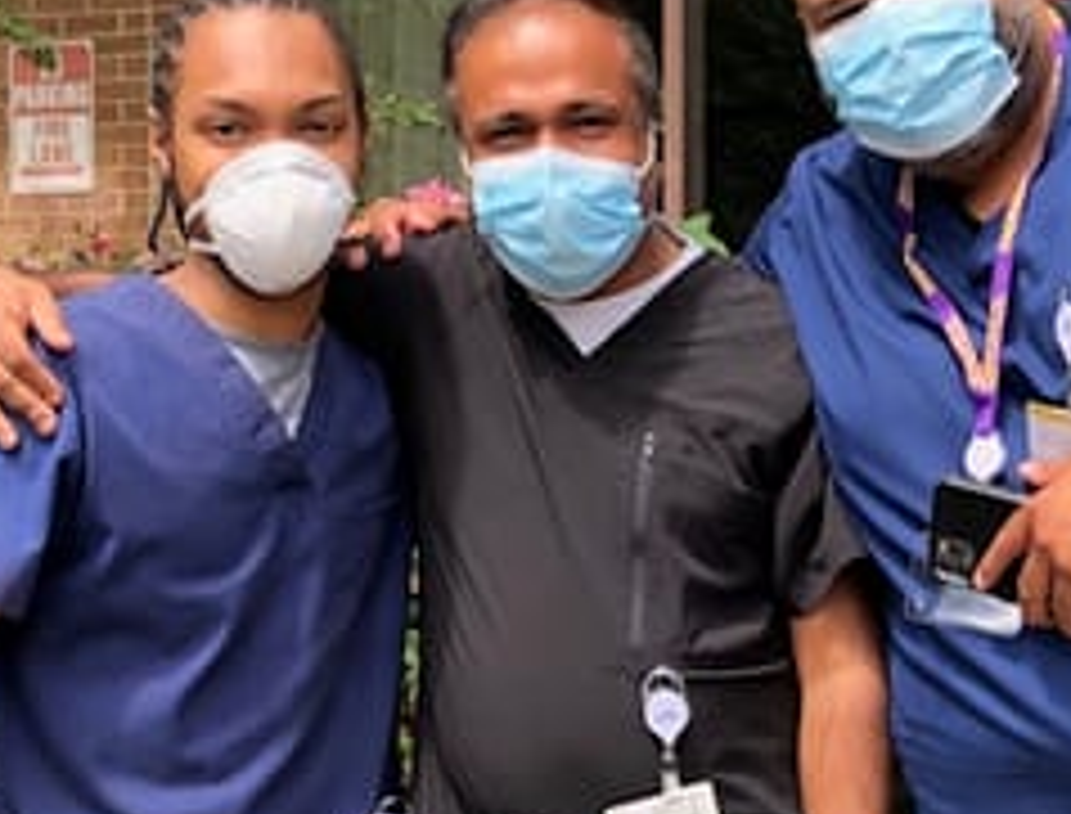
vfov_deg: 31.1
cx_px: 688
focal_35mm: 47
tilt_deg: -1.6
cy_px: 483
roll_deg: +0.4
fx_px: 1462
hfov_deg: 39.9
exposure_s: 1/318
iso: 20
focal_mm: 3.99
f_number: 1.8
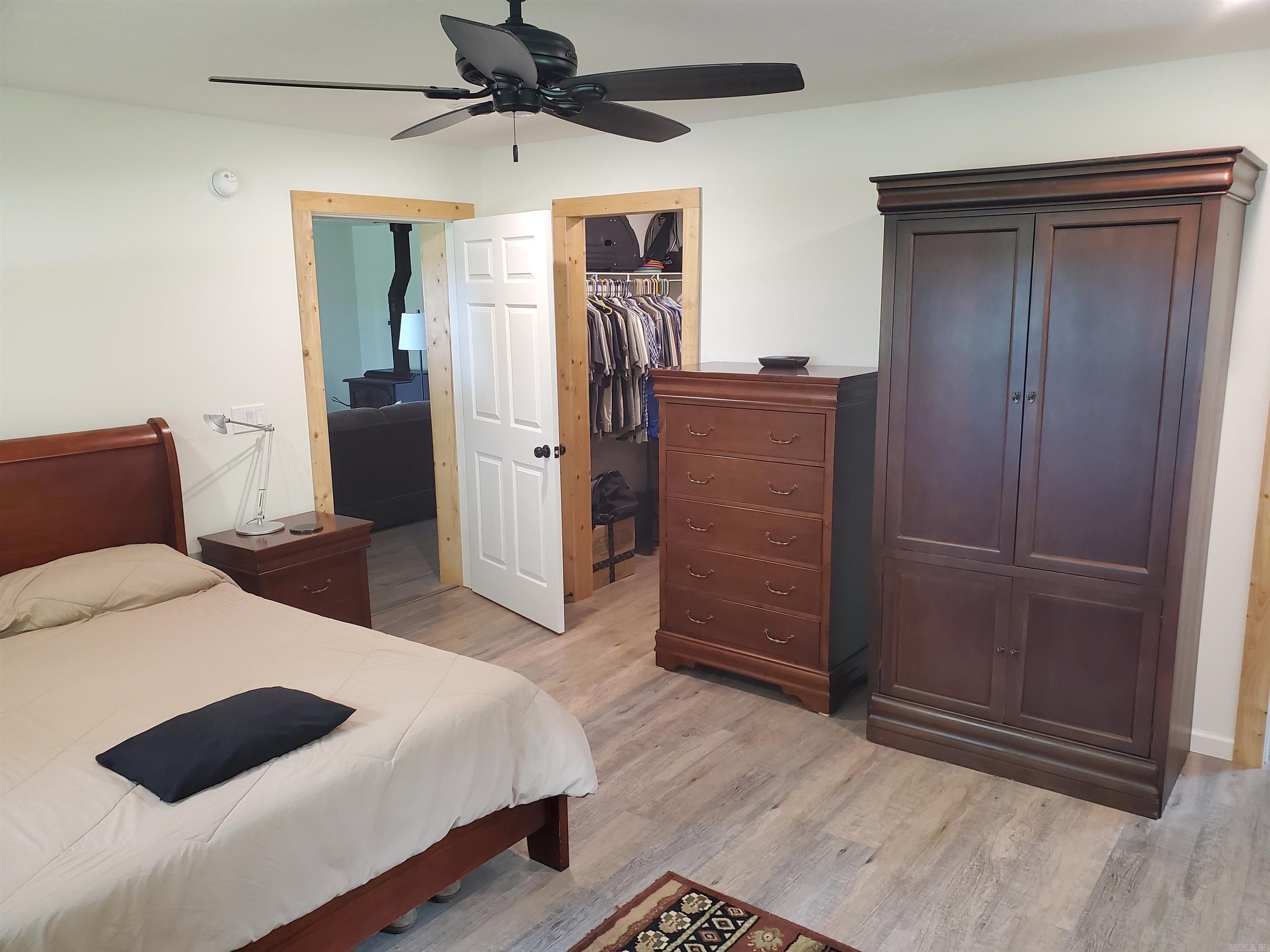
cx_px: 635
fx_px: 954
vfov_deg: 53.1
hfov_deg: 67.3
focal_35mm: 26
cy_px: 476
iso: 320
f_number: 2.4
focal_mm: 4.3
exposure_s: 1/40
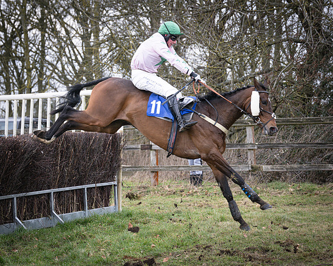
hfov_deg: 16.3
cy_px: 91
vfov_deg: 13.1
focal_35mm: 118
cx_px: 123
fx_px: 1160
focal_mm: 73
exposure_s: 1/1600
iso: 400
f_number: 2.8
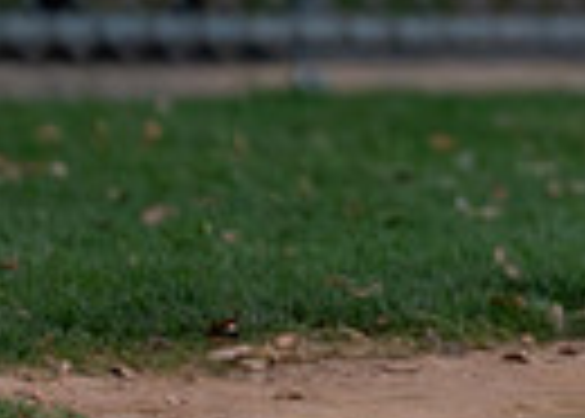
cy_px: -350
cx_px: 992
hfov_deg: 1.6
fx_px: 21261
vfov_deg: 1.1
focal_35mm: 1279
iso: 2000
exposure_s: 1/1250
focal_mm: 200
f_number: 2.8
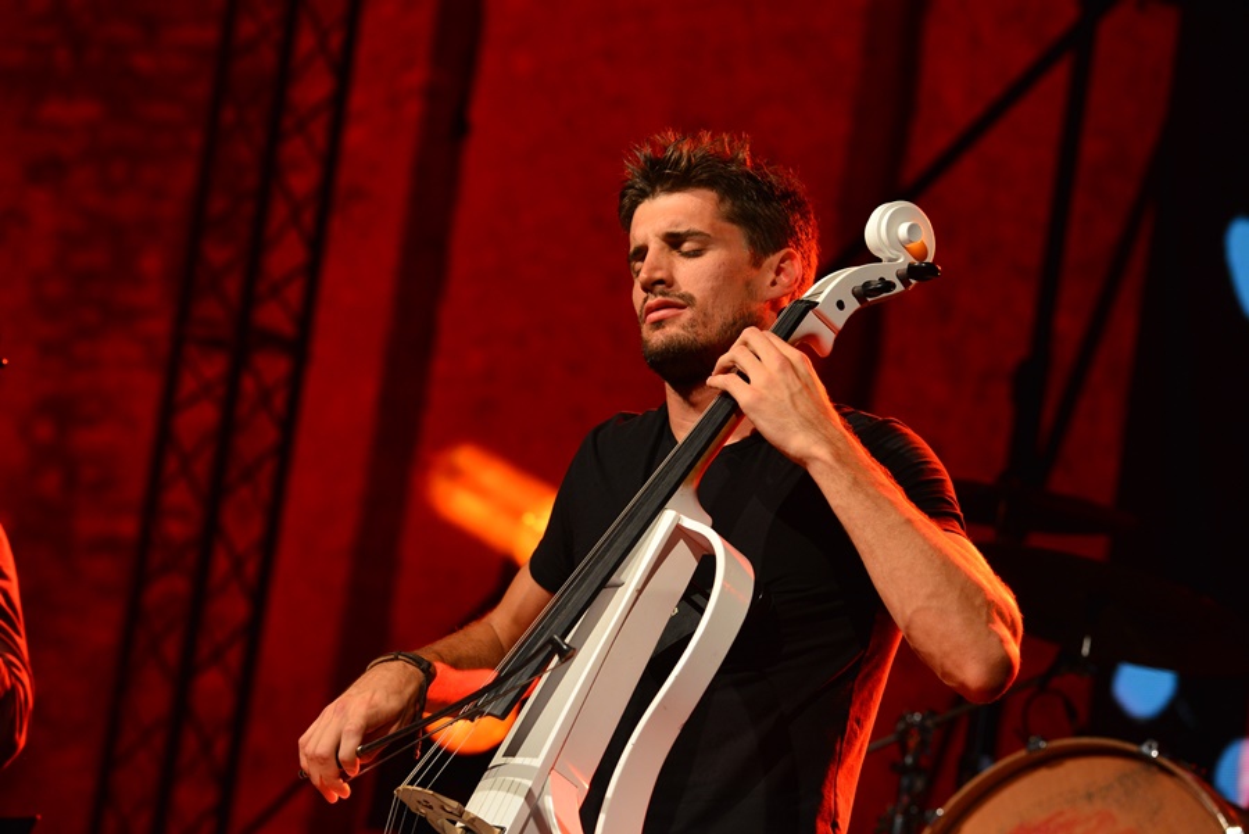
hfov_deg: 16.4
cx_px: 624
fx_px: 4339
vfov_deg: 11.0
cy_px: 417
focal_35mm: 125
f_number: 5.6
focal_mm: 125
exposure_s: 1/100
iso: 1600
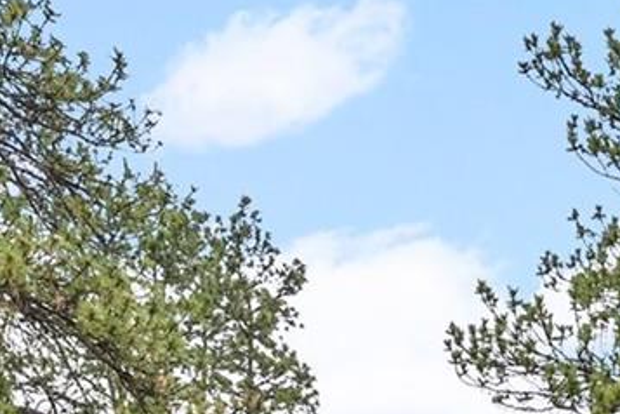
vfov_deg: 13.4
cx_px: 915
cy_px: 691
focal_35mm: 94
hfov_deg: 19.1
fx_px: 1619
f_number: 5.6
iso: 1600
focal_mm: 21
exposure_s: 1/200
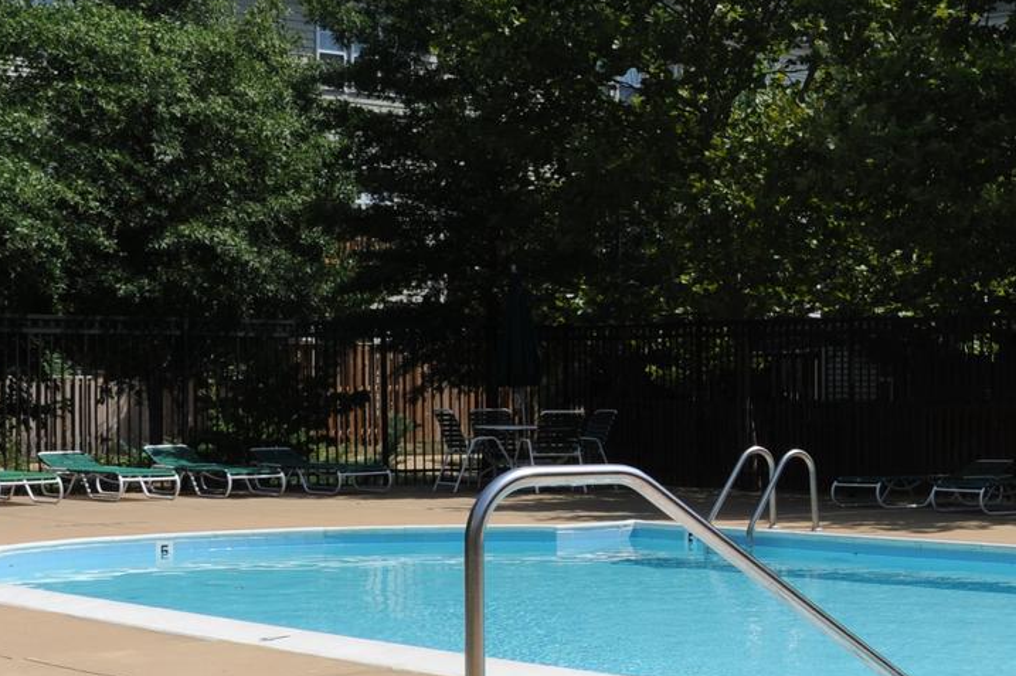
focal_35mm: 80
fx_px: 2256
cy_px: 330
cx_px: 1073
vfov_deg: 17.0
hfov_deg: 24.0
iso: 400
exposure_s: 1/500
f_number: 11
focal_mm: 28
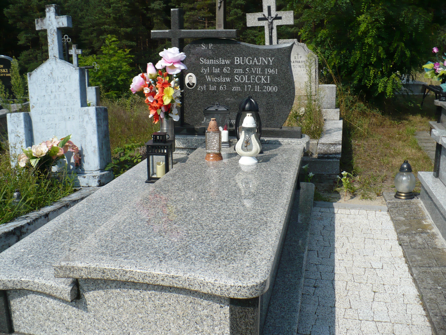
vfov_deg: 38.7
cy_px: 168
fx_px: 477
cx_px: 223
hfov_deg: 50.1
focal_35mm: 37
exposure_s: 1/250
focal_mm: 6.1
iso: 100
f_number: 8
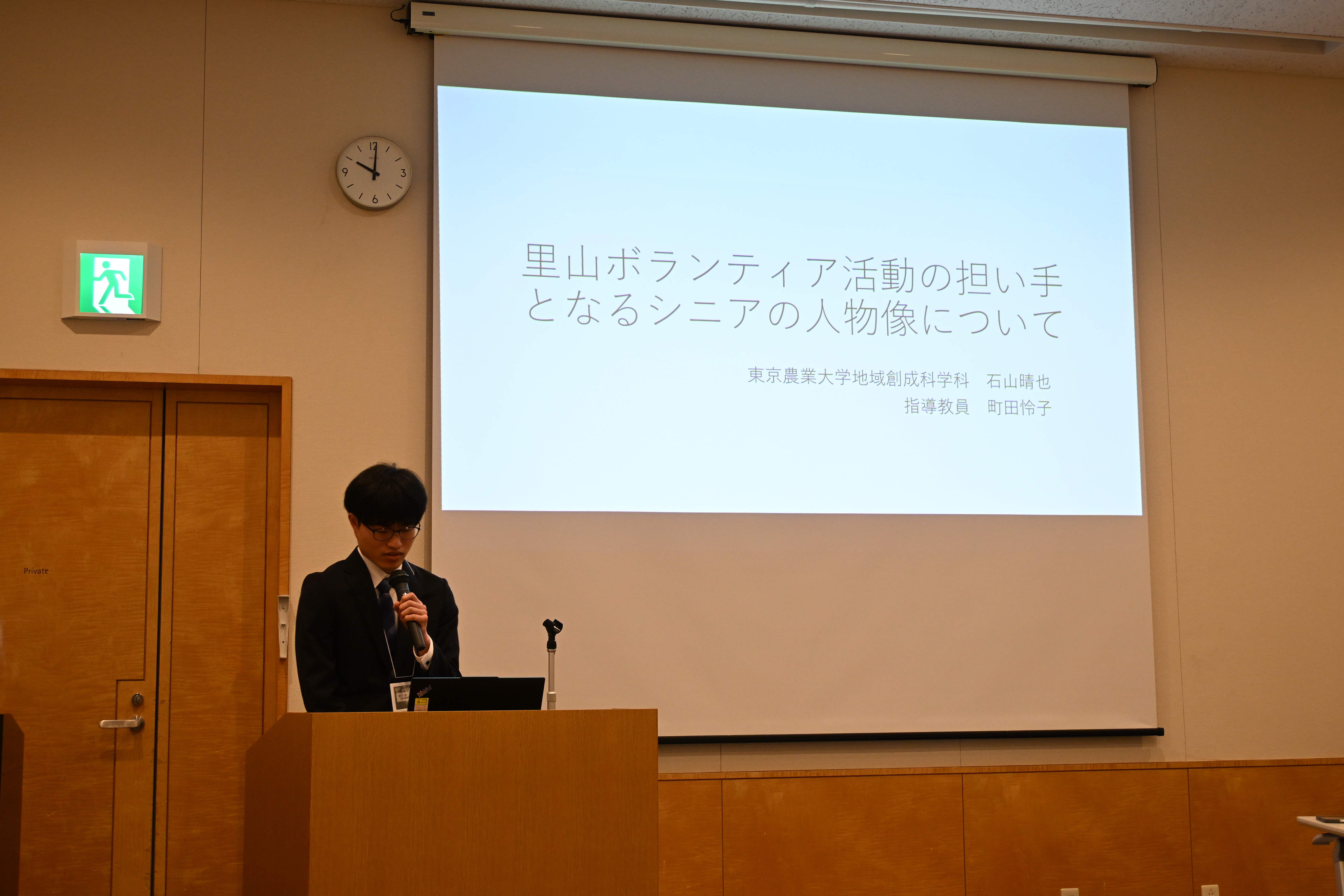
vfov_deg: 27.7
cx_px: 672
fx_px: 1820
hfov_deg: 40.5
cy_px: 448
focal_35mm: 49
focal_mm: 32.5
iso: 900
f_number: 6.3
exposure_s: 1/60
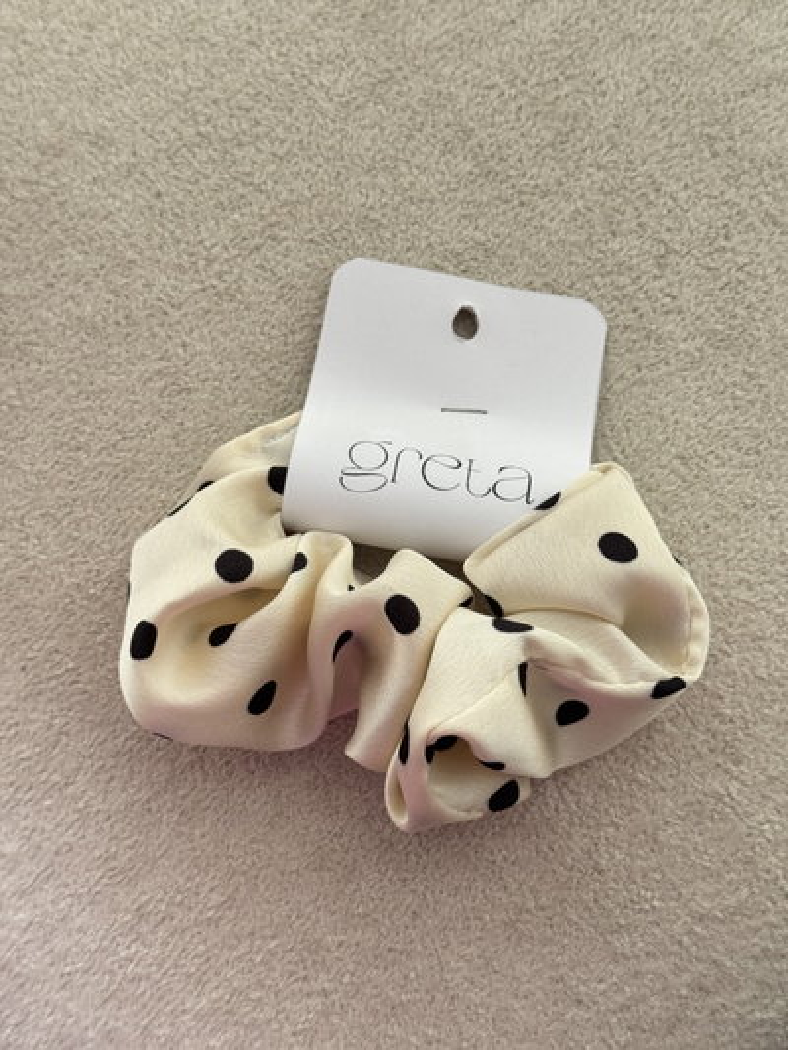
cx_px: 394
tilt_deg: -79.4
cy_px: 525
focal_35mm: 48
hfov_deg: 30.3
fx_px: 1456
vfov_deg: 39.6
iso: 80
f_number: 1.78
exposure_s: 1/123
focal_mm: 6.76
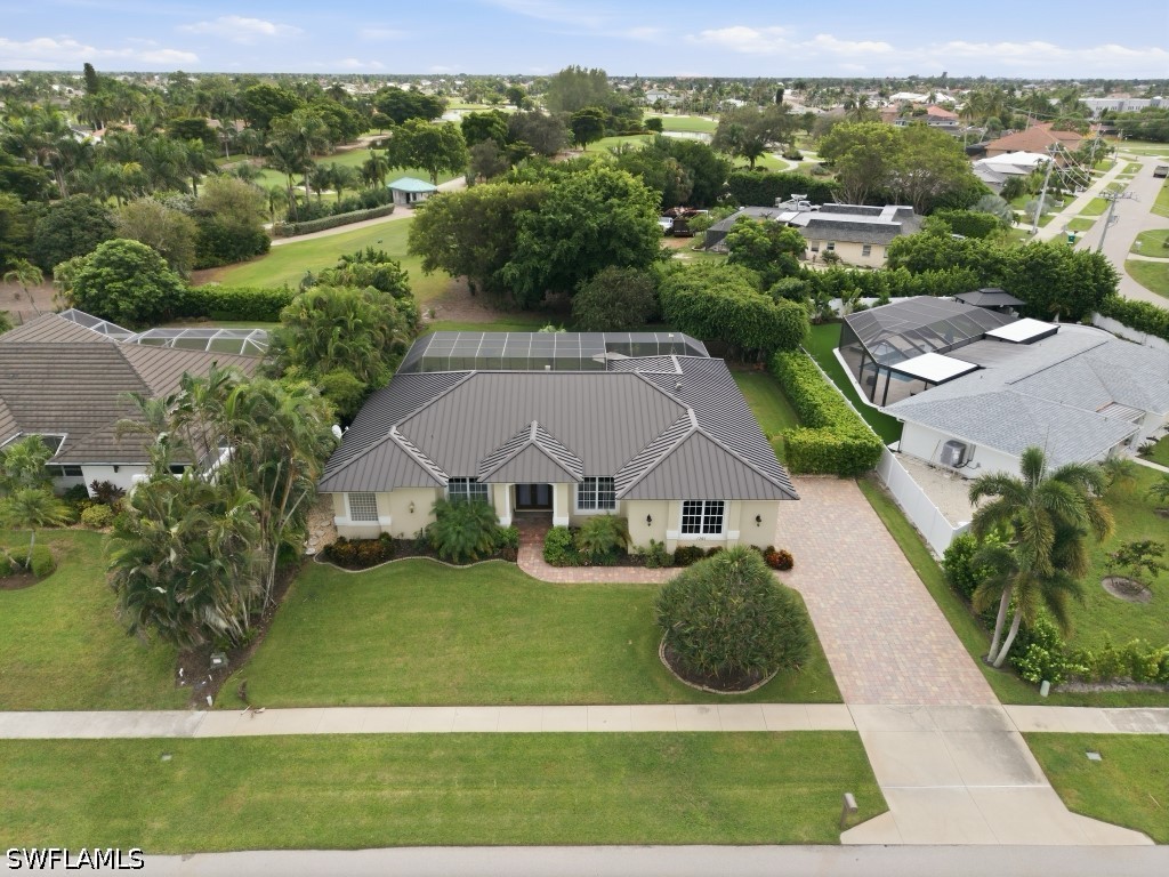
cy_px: 438
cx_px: 584
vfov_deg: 56.8
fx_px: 810
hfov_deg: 71.6
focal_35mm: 24
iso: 230
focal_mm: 8.7
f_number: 1.8
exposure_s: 1/3200
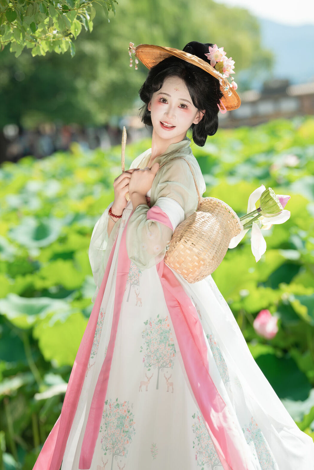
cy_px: 235
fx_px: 1583
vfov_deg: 16.9
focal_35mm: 121
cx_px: 157
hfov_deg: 11.3
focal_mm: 121
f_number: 3.5
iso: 100
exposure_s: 1/400
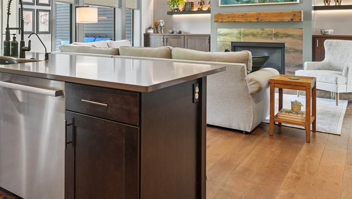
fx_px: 317
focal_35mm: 34
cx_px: 62
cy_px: 27
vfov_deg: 33.2
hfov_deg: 53.4
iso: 400
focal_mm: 16
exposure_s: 1/8
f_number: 9
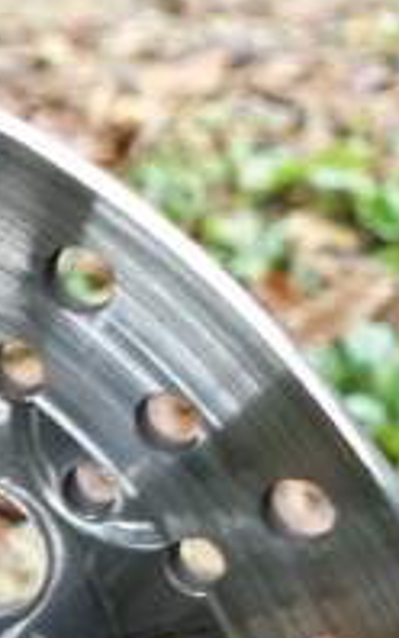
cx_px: -901
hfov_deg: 5.2
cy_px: 683
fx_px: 4117
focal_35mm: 237
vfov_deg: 8.8
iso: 125
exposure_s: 1/60
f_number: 2.8
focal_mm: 14.7
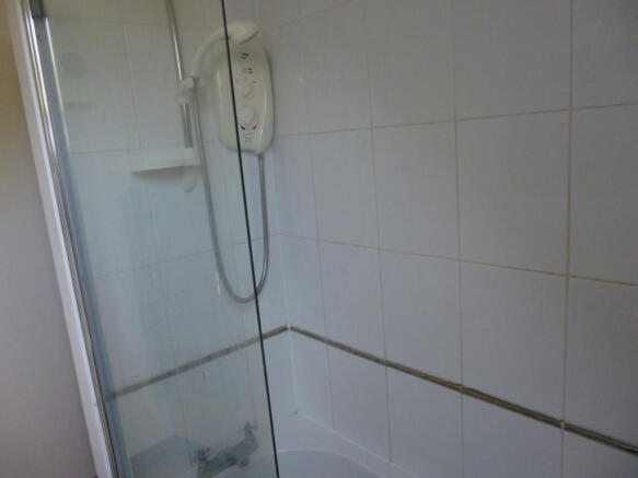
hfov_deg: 69.4
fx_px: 461
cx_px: 319
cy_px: 239
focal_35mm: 25
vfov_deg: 54.9
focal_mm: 4.5
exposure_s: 1/60
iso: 320
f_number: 3.1
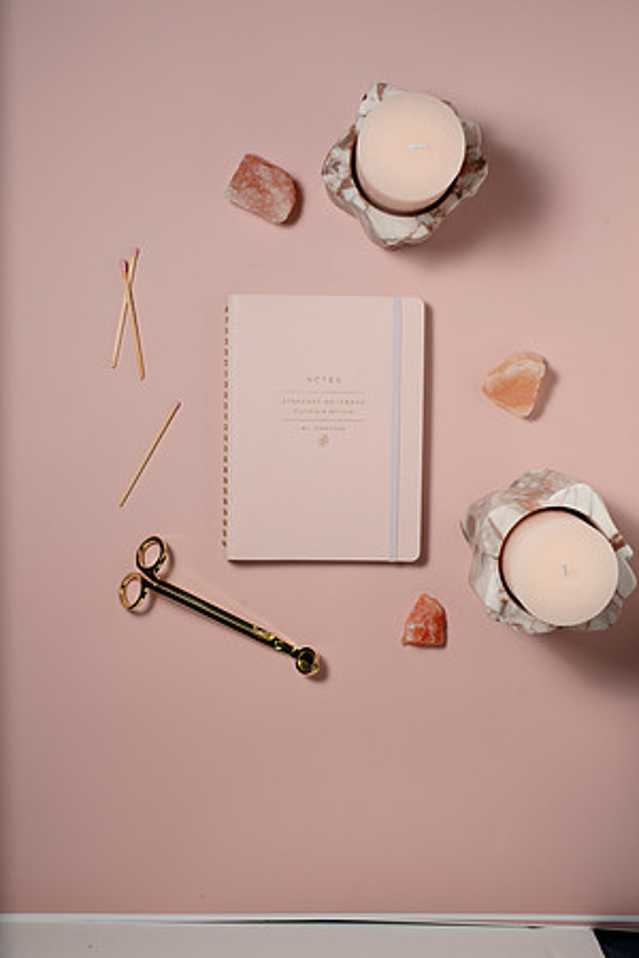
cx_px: 320
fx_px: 1331
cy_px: 479
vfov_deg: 39.6
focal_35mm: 50
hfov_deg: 27.0
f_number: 14
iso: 200
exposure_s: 1/250
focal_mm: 50
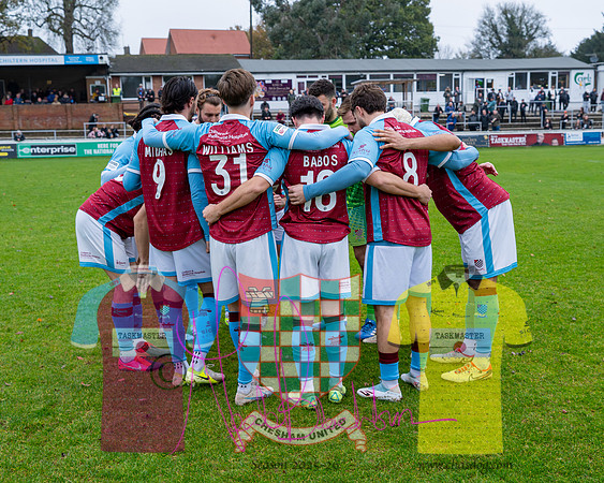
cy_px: 242
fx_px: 764
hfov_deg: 43.1
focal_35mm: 43
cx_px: 302
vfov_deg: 35.1
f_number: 5
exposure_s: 1/500
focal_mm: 35
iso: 1250
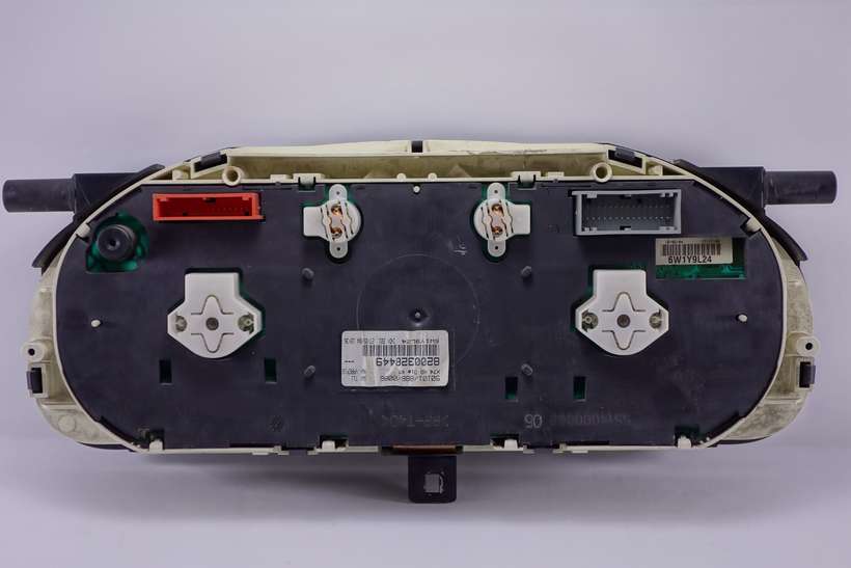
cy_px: 284
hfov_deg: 35.0
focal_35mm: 57
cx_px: 426
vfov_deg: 23.8
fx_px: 1348
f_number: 3.5
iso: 125
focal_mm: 21.08
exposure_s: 1/60
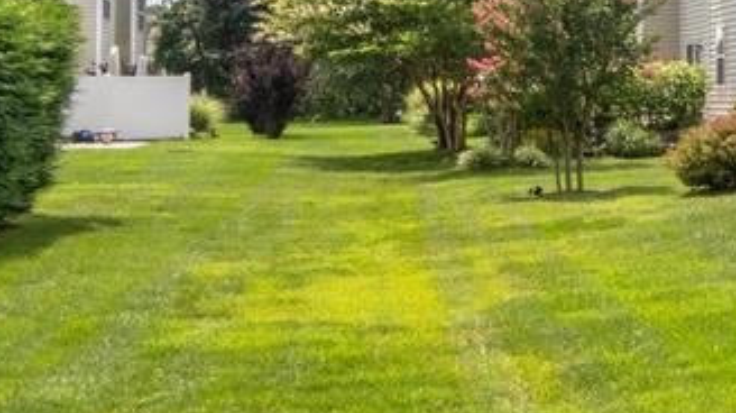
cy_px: 76
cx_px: 1443
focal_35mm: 69
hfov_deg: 19.3
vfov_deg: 17.3
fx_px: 1346
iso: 250
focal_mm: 15
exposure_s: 1/1000
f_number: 5.6
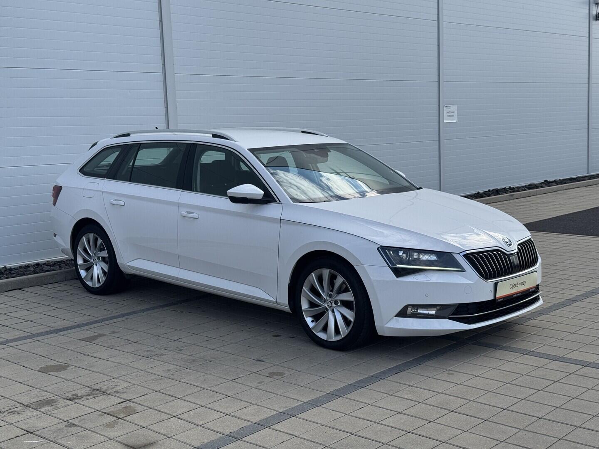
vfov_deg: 30.3
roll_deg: +2.7
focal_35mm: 48
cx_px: 300
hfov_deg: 39.7
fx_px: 831
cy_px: 224
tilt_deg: -6.8
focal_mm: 6.76
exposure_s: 1/2415
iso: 64
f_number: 1.78
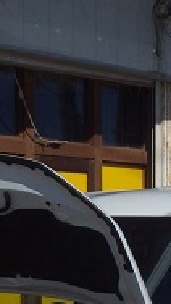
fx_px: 1255
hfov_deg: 7.8
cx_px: 123
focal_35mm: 156
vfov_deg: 13.4
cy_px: 354
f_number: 5
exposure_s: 1/1250
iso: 125
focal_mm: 7.5
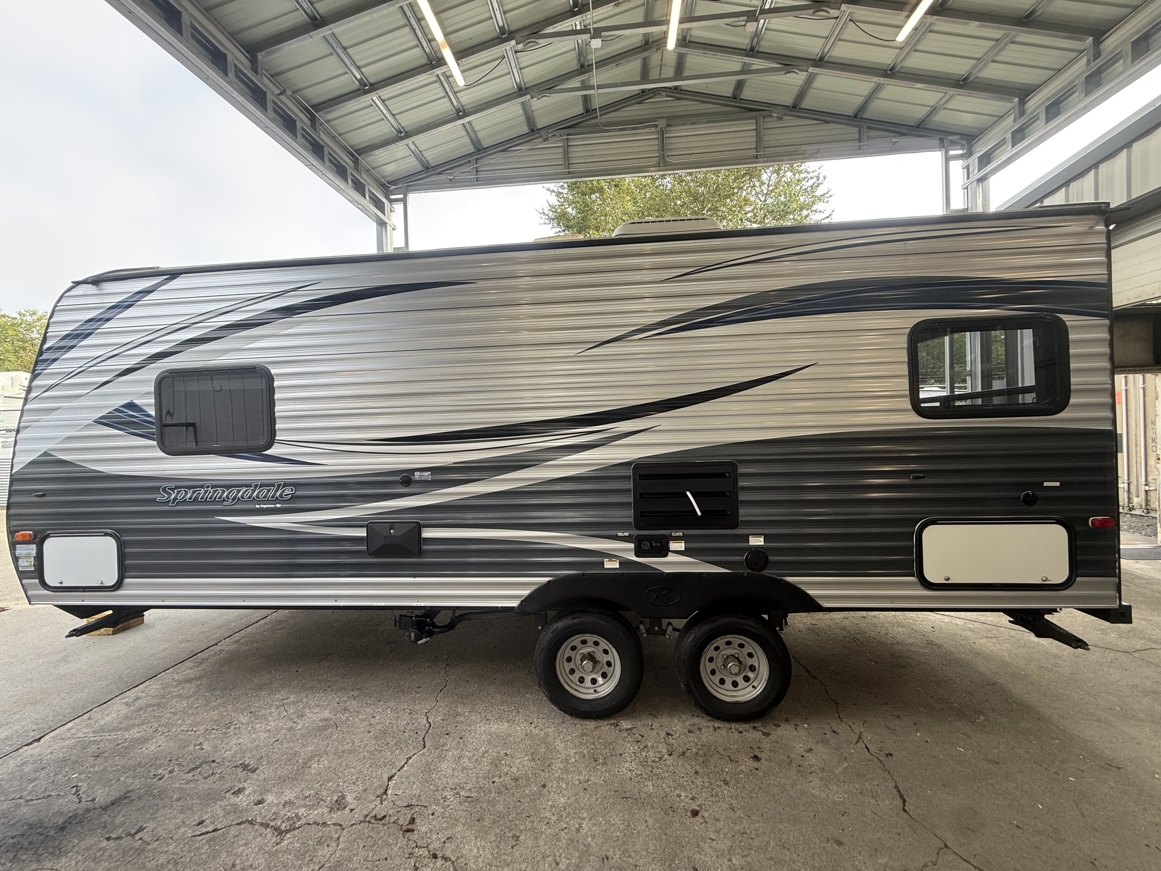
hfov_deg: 102.1
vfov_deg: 85.7
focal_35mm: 14
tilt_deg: -0.2
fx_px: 470
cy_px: 436
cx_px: 580
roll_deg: +1.5
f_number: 2.2
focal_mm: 2.22
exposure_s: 1/120
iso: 80
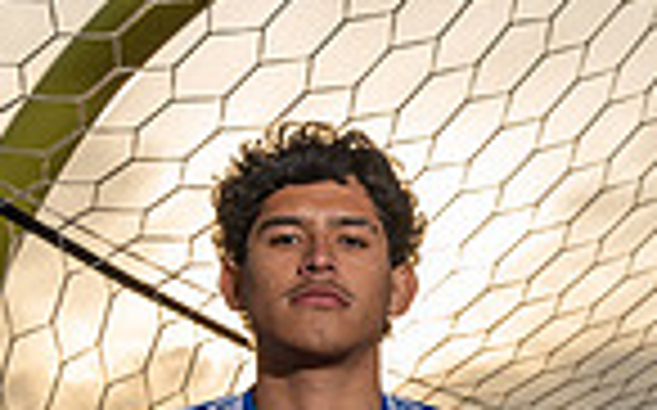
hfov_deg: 12.5
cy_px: 1000
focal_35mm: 167
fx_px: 2988
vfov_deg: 7.3
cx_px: 356
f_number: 8
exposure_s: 1/250
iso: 100
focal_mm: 53
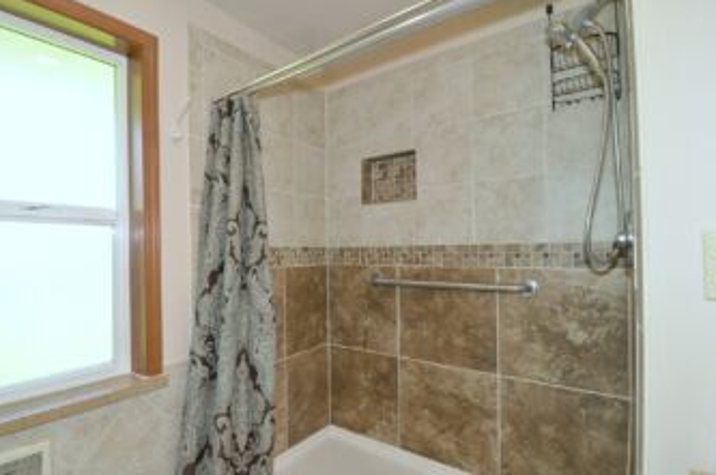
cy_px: 244
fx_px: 357
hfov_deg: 89.5
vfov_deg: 67.2
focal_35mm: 18
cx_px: 307
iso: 220
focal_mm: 10
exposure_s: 1/60
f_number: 4
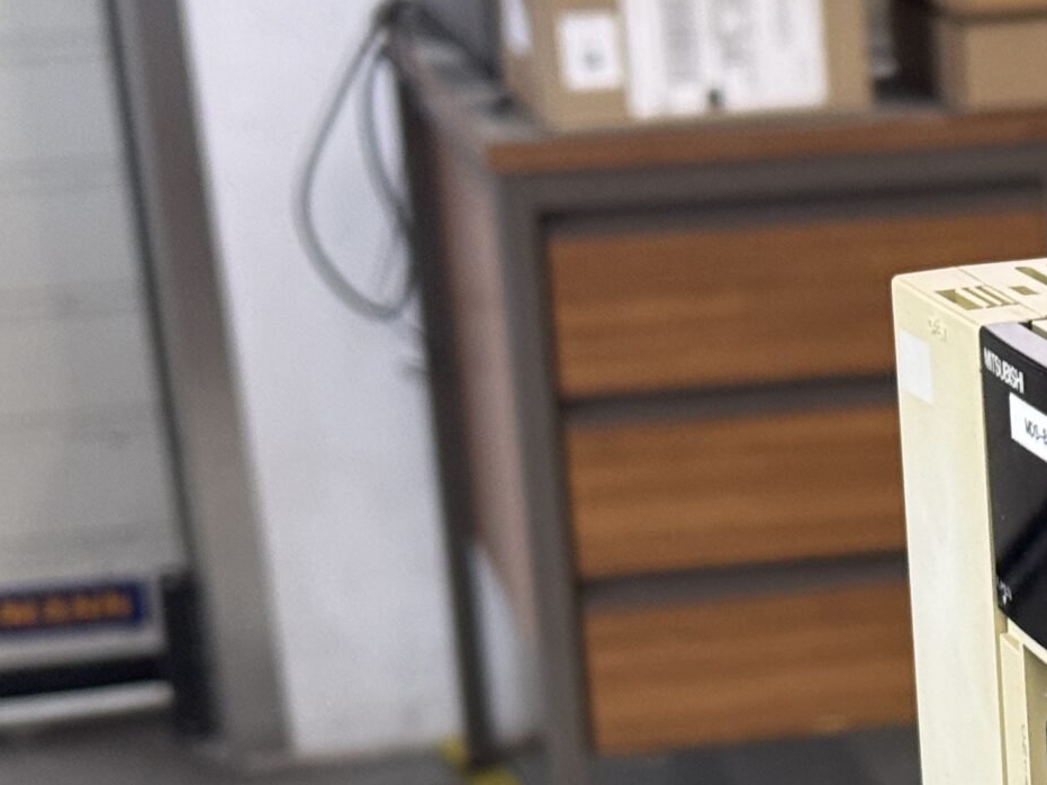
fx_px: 3992
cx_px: 1351
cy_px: 1056
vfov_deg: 10.9
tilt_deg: -20.6
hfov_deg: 14.3
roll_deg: +0.8
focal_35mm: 132
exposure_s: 1/50
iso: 160
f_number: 1.78
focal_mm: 6.76
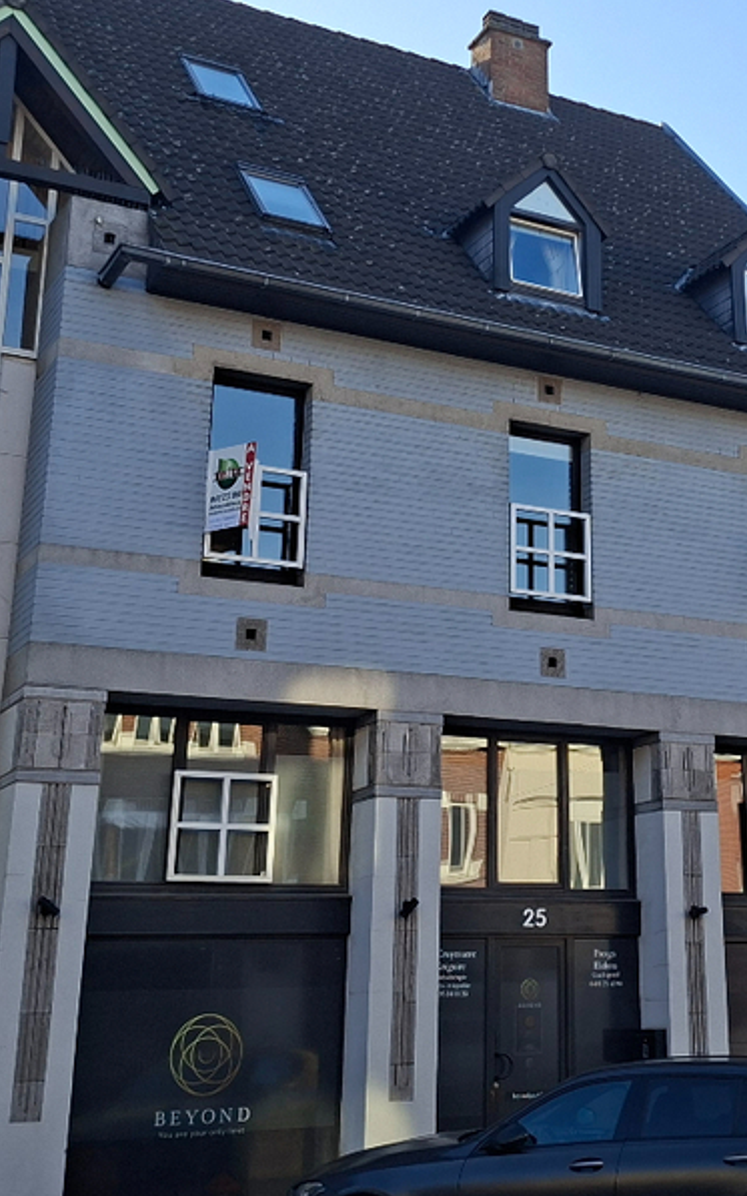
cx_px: 603
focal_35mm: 49
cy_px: 447
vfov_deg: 40.8
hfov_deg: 25.8
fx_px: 1596
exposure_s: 1/940
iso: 50
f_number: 1.8
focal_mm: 5.54
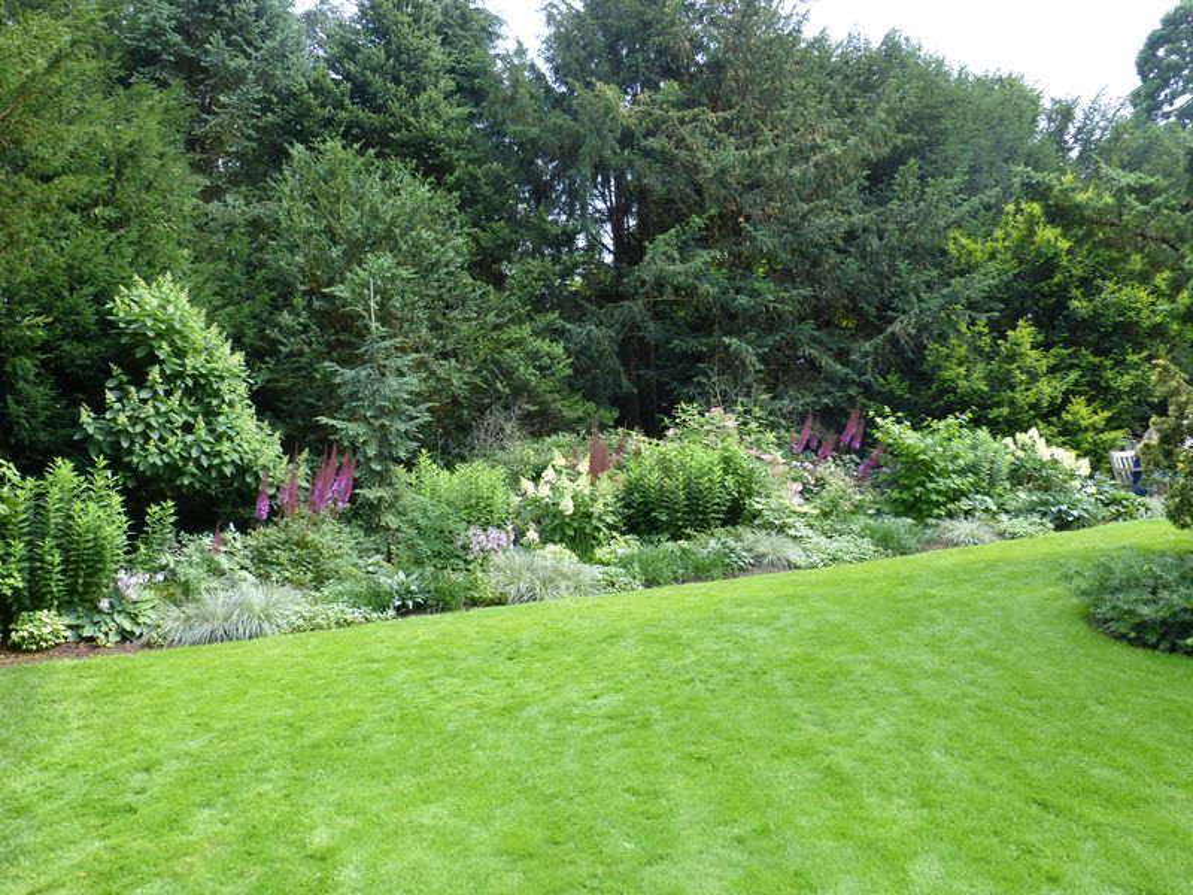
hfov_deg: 61.7
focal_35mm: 29
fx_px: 999
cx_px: 596
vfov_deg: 48.2
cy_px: 448
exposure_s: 1/125
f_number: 4
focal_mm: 5.1
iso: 100
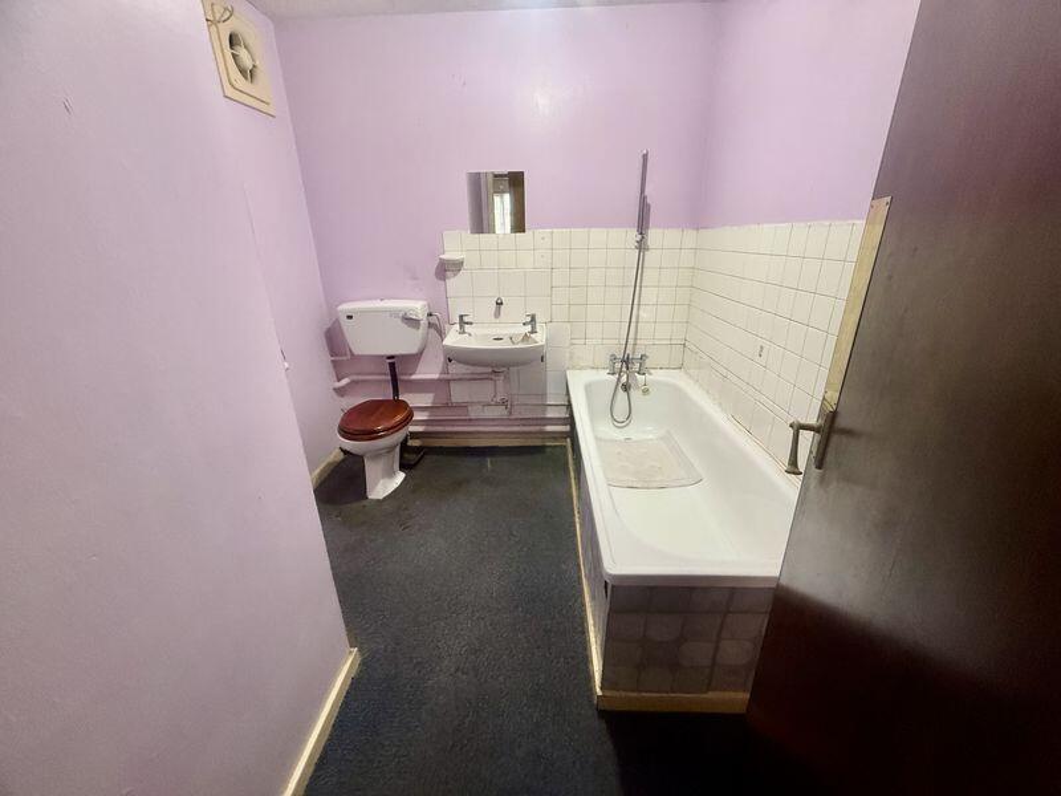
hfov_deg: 102.1
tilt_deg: -20.7
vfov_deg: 85.7
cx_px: 530
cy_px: 398
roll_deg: +0.8
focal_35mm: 14
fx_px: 429
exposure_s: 1/60
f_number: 2.2
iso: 400
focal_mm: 2.22
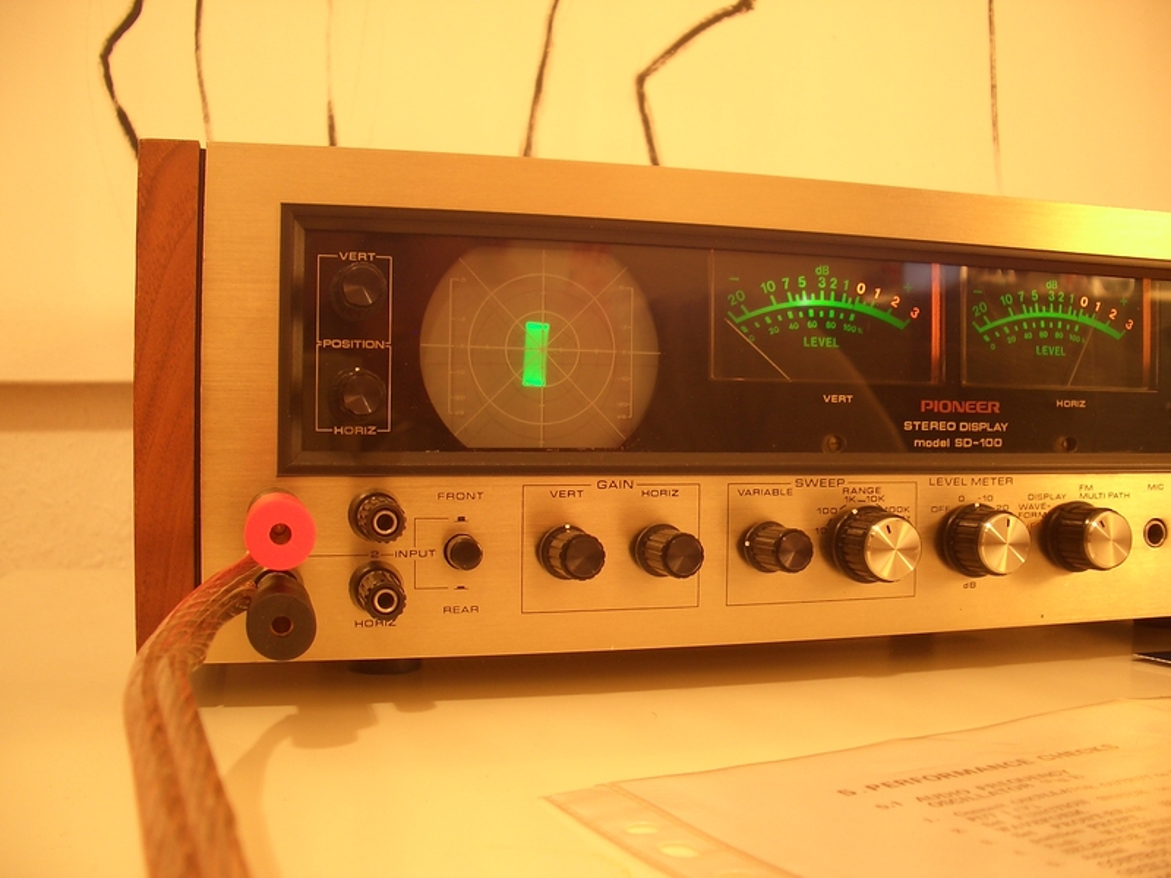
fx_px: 1184
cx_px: 586
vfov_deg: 40.7
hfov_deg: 52.6
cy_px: 439
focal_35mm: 35
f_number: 2.6
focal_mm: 5.8
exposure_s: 2
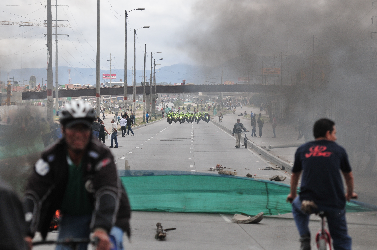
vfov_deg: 8.9
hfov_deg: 13.4
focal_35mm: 153
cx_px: 188
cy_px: 125
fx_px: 1600
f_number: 4
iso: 400
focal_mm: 102
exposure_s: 1/3200
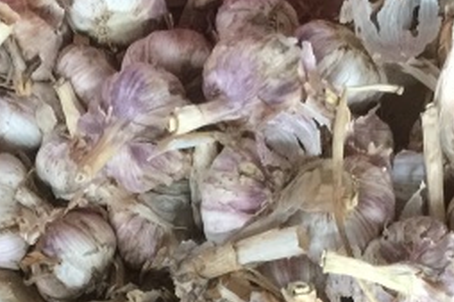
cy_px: 520
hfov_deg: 21.5
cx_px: 238
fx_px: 1197
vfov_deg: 13.2
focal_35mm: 95
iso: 125
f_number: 2.2
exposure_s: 1/17
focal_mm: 4.15
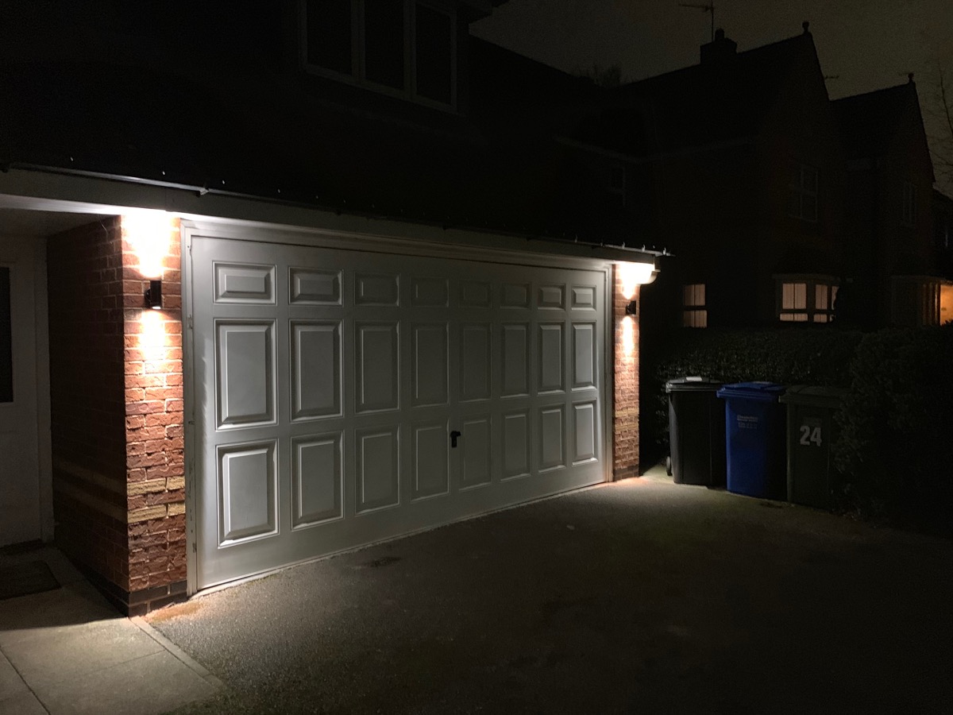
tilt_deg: -1.3
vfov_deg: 53.1
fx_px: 716
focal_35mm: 26
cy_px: 358
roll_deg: +0.3
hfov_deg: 67.3
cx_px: 476
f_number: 1.8
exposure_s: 1/15
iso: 800
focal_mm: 4.25
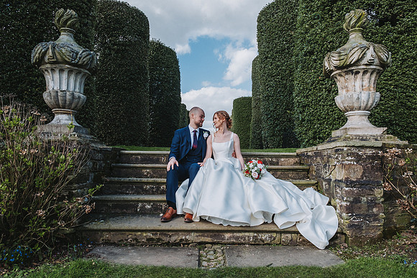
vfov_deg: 50.8
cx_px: 208
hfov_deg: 70.9
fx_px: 293
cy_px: 139
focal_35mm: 25
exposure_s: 1/200
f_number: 6.4
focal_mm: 16
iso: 200
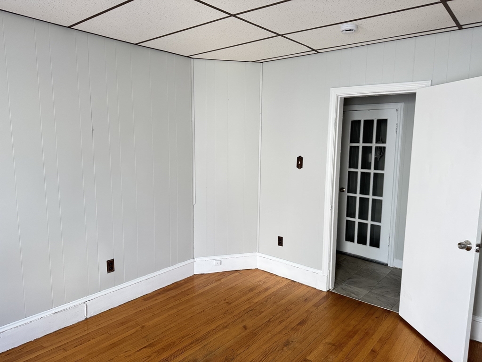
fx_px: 334
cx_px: 241
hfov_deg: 71.6
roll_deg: -0.1
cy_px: 181
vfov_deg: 56.8
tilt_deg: -8.6
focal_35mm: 24
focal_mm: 6.76
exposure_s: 1/120
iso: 200
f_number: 1.78
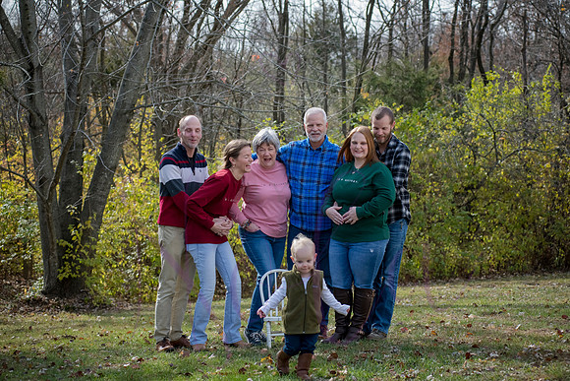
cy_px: 190
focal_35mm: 80
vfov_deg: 17.1
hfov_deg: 25.4
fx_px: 1267
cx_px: 285
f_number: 5
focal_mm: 80
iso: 400
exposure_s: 1/800
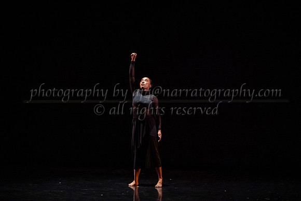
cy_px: 92
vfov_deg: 16.8
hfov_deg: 25.0
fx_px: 680
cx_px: 150
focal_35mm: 81
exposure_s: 1/320
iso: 4000
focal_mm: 75
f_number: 3.5
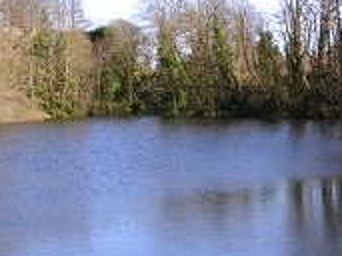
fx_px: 879
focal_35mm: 89
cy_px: 152
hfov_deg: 21.8
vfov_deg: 16.6
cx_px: 266
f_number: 5.6
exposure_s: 1/100
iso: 50
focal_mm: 5.8
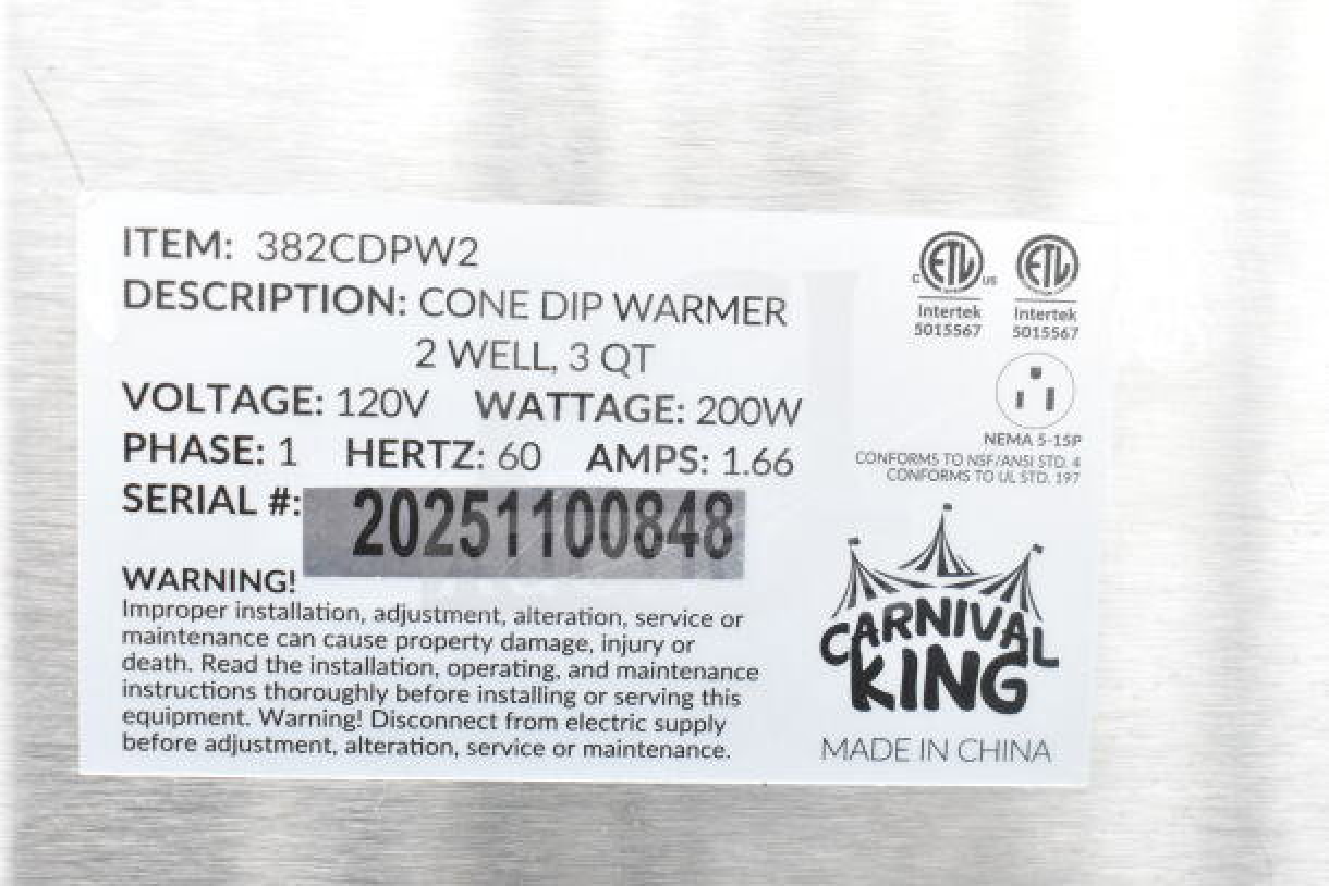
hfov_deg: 37.8
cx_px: 664
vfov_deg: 25.8
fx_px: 1938
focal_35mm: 52
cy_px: 443
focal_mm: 35
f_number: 6.3
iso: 1600
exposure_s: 1/160
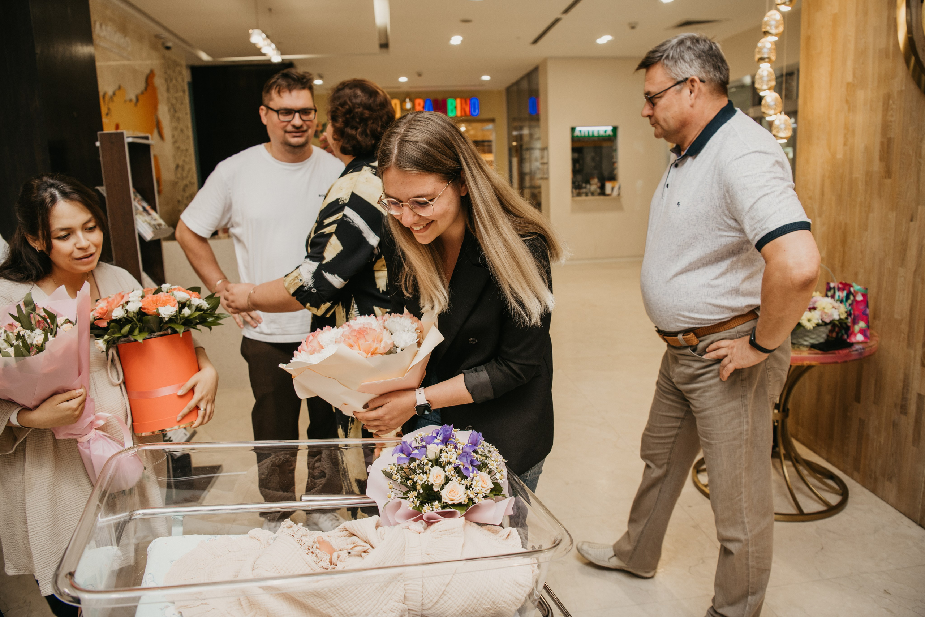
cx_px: 462
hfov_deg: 73.7
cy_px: 308
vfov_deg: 53.1
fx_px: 617
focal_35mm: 24
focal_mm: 24
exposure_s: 1/160
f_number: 4
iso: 200
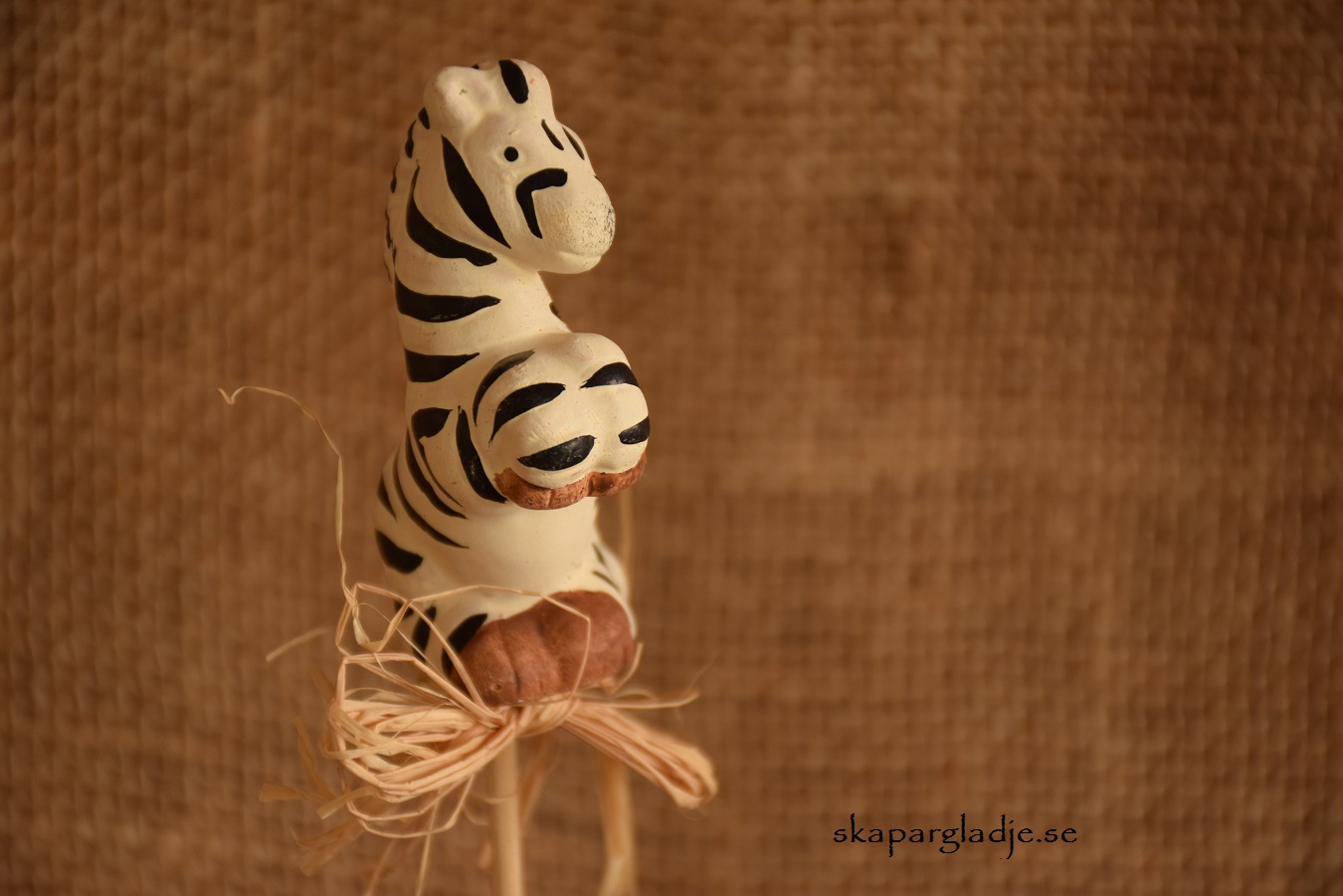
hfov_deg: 13.7
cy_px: 448
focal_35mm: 150
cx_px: 672
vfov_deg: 9.1
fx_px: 5595
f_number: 5.6
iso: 320
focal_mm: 100
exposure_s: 1/25
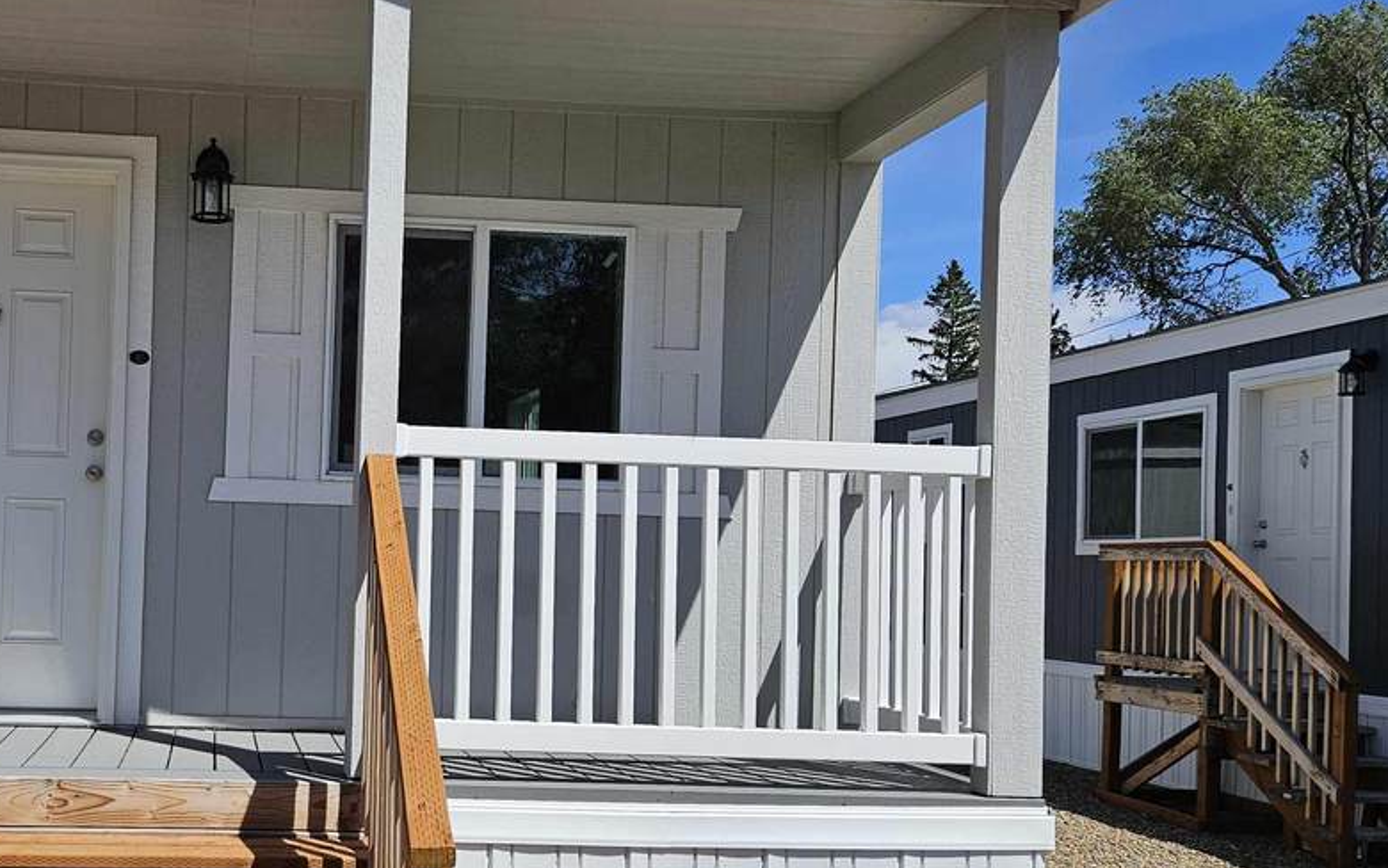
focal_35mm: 40
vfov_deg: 31.9
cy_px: 526
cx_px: 315
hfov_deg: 47.1
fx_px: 1514
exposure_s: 1/2969
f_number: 1.8
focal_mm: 5.4
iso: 25
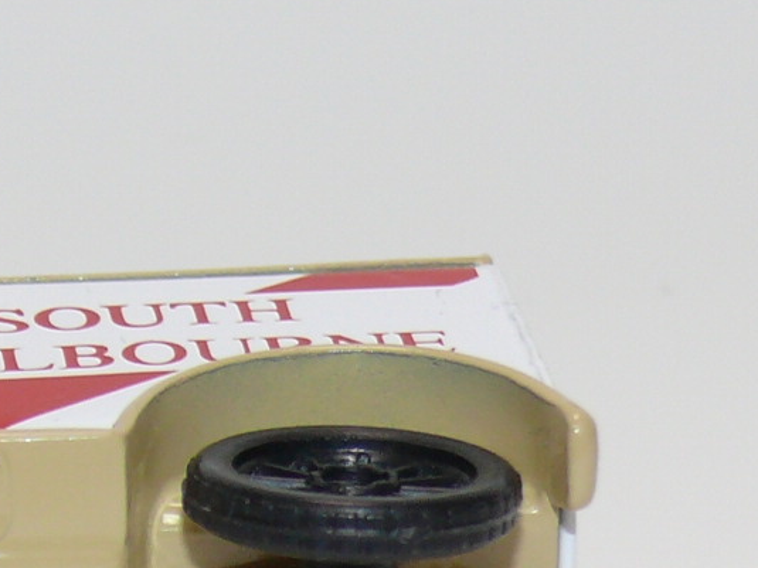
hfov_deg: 6.9
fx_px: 6217
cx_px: -157
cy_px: 727
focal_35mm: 284
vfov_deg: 5.2
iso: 100
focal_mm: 12.9
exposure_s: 1/30
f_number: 4
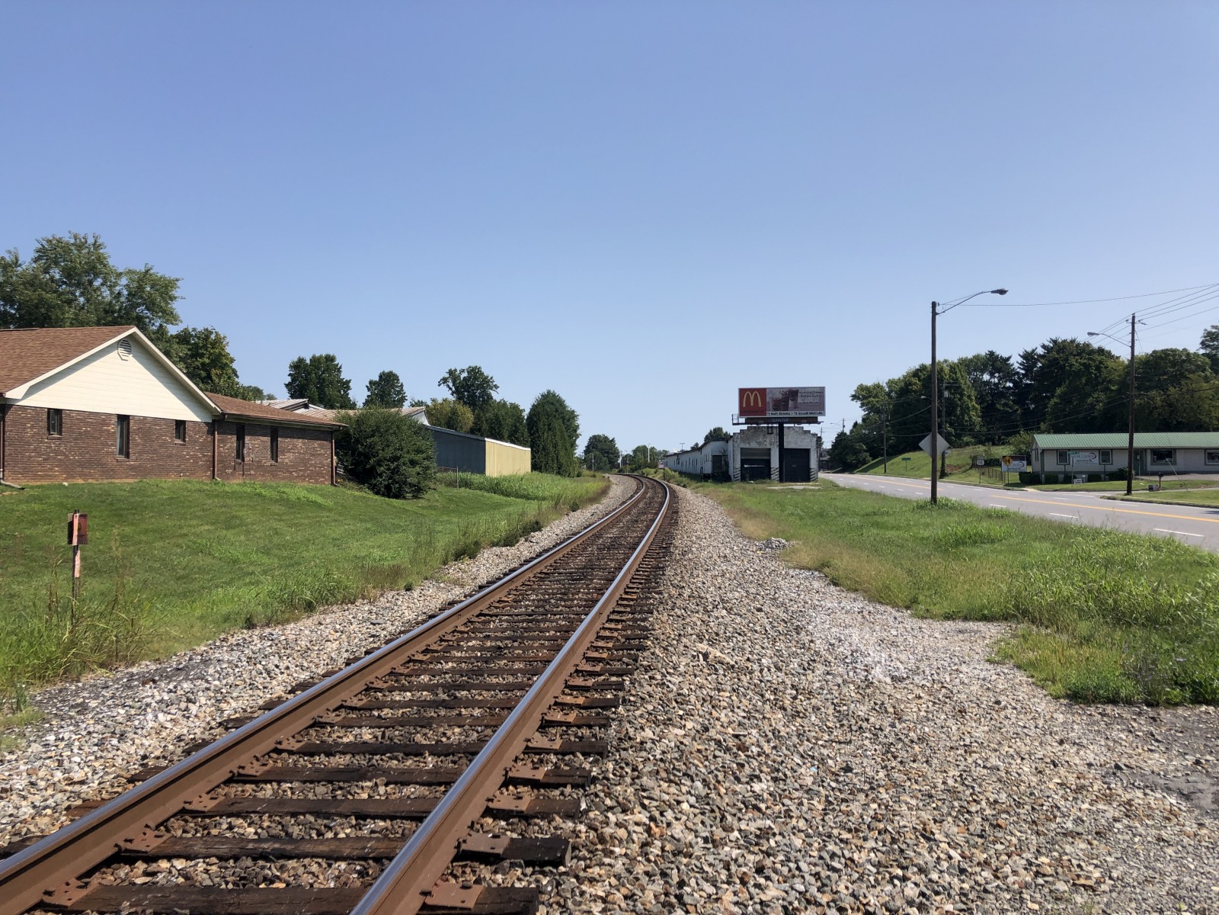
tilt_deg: +1.5
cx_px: 610
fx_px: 986
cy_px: 458
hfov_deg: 63.4
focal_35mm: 28
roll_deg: +1.8
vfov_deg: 49.7
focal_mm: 3.99
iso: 25
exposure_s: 1/2525
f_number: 1.8
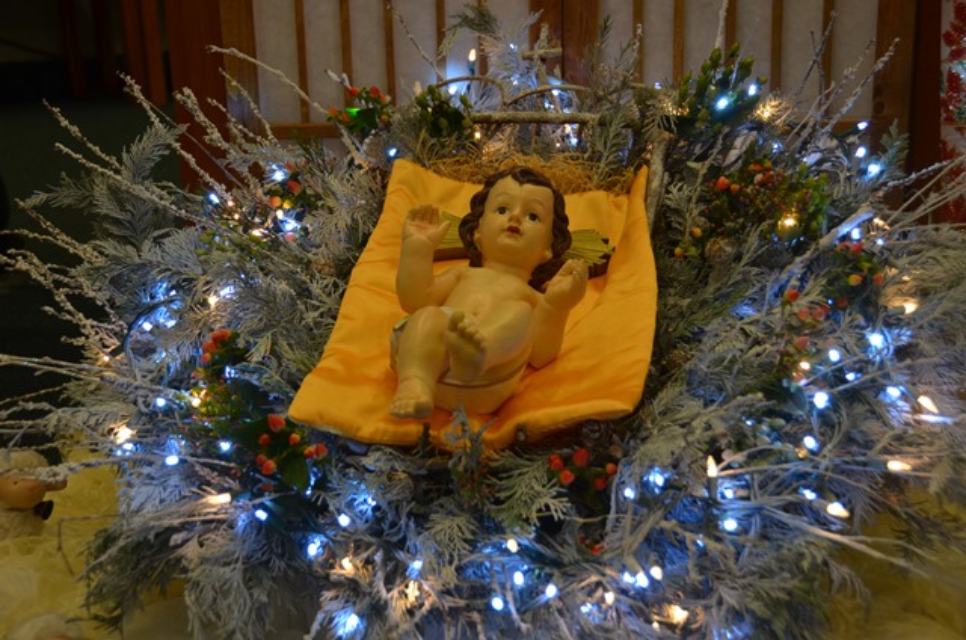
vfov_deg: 21.5
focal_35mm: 63
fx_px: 1687
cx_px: 483
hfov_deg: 32.0
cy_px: 320
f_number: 4.5
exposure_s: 1/60
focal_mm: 42
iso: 720
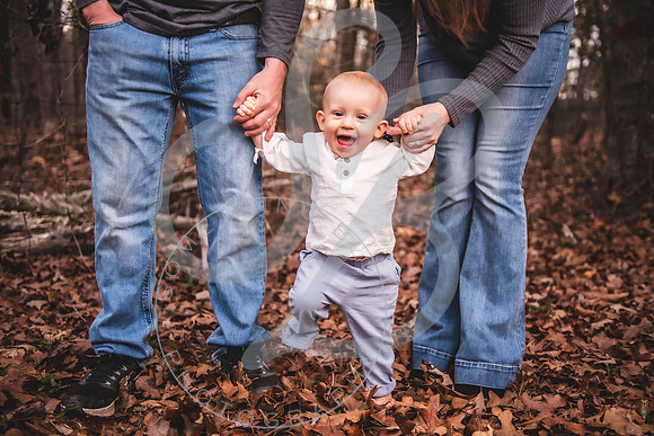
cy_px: 218
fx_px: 872
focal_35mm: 48
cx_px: 327
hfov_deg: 41.1
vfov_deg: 28.1
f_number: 2.8
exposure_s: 1/250
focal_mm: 48
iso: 100
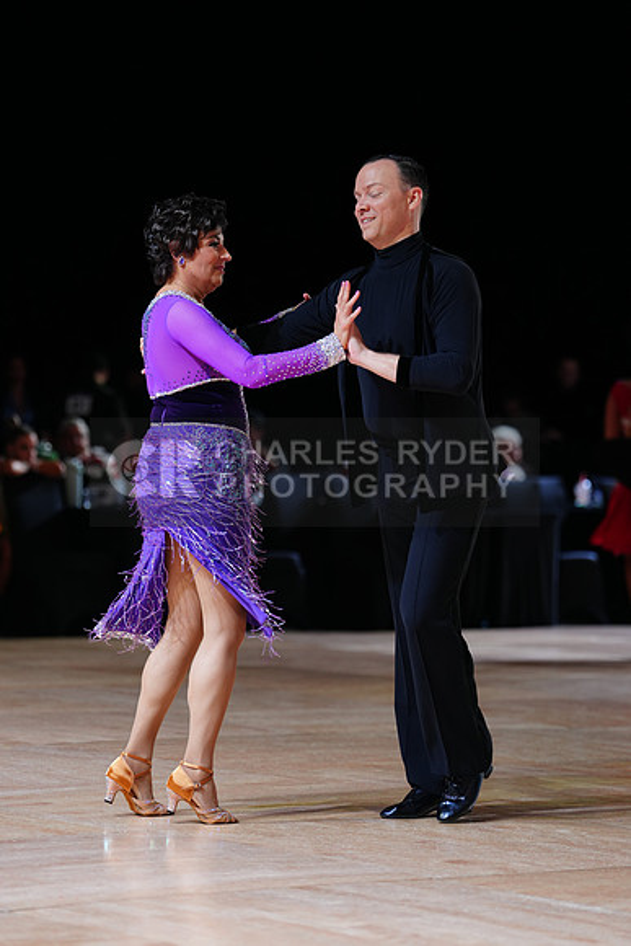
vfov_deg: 15.8
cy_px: 473
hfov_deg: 10.6
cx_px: 316
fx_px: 3416
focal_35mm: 130
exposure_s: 1/400
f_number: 2.8
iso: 640
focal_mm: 130
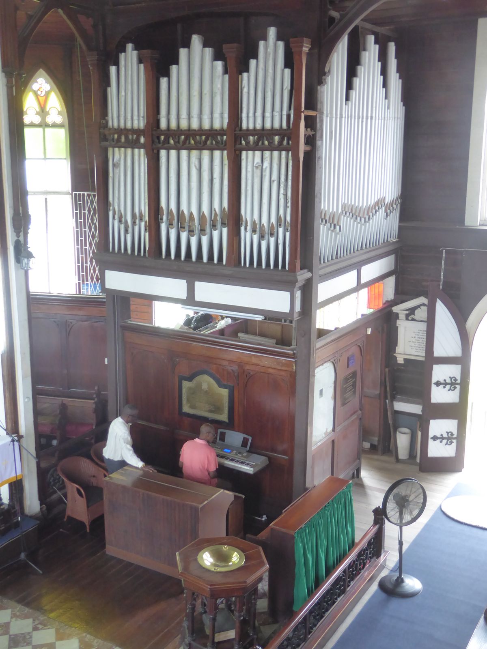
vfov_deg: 44.8
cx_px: 244
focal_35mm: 42
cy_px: 324
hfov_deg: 34.3
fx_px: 788
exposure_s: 1/15
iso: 400
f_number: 3.8
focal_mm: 7.2
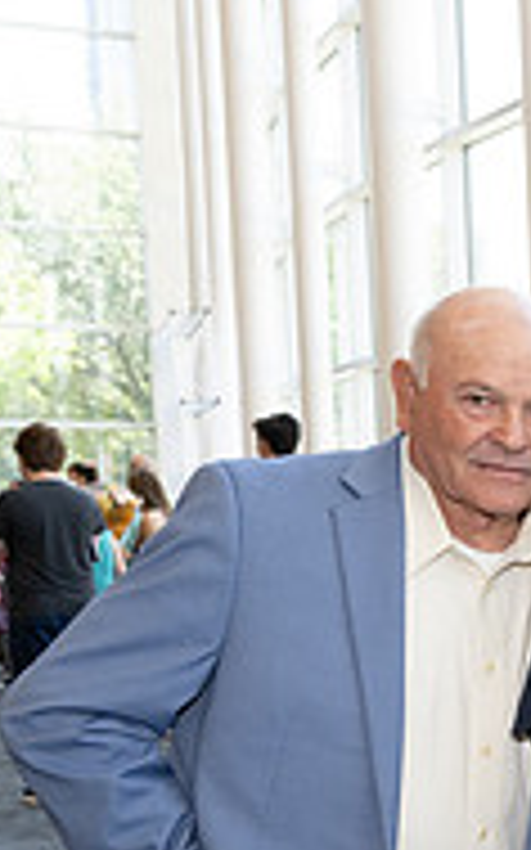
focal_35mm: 89
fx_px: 2062
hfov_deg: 12.4
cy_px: 713
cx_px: 1161
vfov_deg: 22.9
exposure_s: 1/200
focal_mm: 28.5
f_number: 5.6
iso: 800
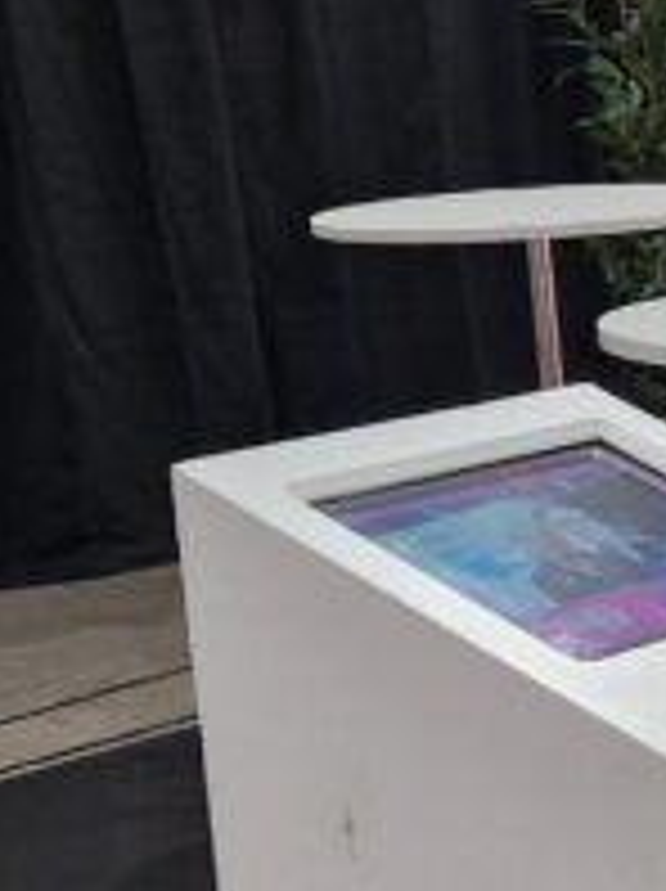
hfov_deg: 11.9
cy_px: 855
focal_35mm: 119
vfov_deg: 16.3
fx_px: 3059
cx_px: 999
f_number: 1.8
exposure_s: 1/100
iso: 160
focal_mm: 5.4
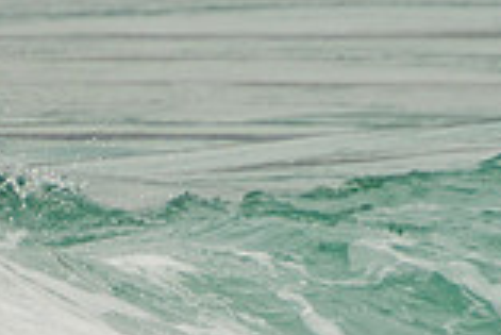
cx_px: 351
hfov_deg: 0.9
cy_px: 378
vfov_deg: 0.6
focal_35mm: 2210
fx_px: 30784
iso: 200
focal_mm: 400
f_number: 5.6
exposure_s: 1/1250
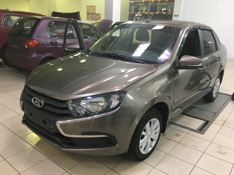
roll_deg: -3.0
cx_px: 117
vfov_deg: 48.2
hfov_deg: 61.7
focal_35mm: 29
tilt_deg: -17.2
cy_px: 88
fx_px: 196
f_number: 2.2
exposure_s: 1/33
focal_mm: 4.15
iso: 80
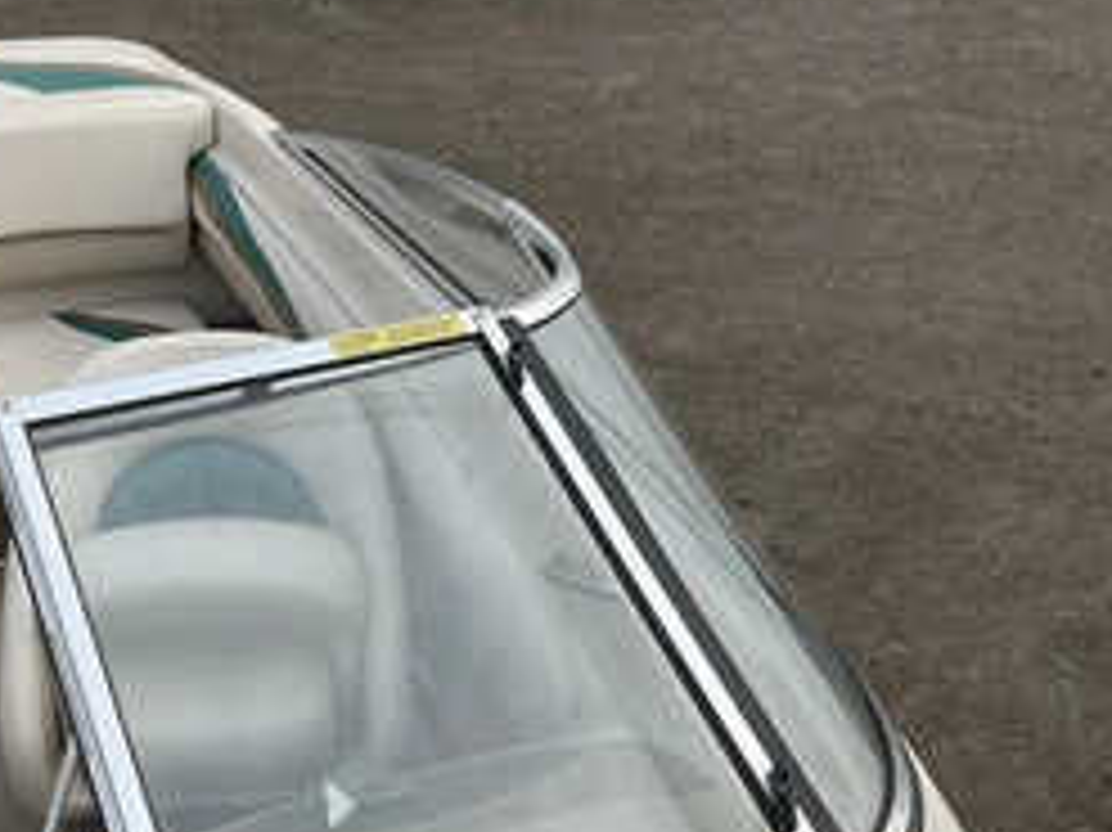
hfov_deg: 39.5
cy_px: 567
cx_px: 293
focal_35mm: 47
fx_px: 1509
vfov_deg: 30.6
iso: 25
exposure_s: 1/1577
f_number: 1.8
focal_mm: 3
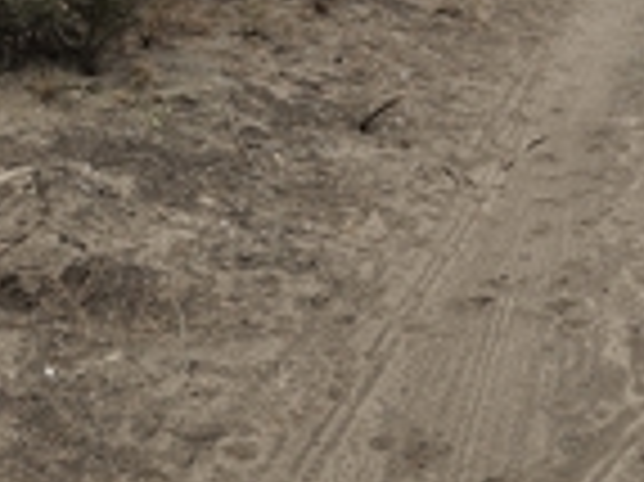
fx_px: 1245
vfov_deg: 21.4
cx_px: 662
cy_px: 45
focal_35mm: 67
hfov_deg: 27.2
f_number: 1.8
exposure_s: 1/1567
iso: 50
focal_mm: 5
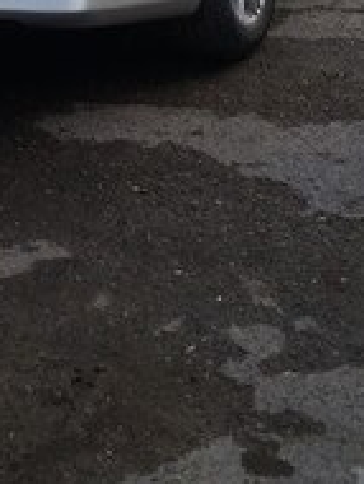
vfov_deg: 24.1
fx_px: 1021
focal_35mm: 73
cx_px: 81
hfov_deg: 20.0
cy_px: -104
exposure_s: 1/518
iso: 64
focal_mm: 3.7
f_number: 1.9
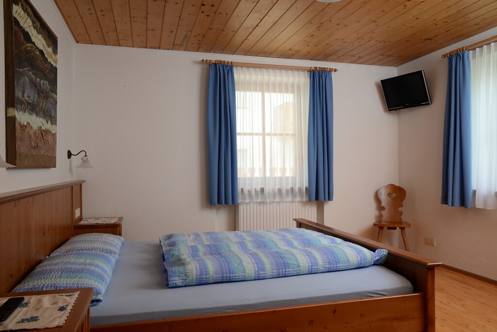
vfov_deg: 43.7
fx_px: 414
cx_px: 248
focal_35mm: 30
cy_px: 166
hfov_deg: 61.9
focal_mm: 30
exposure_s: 1/2.5
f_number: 18
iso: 160
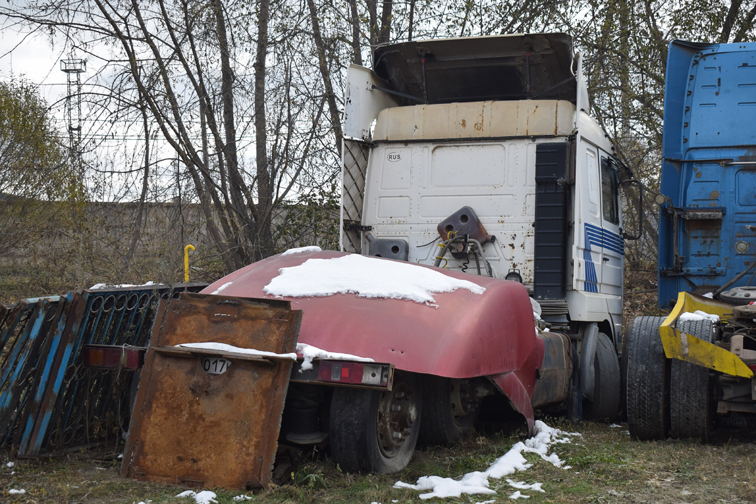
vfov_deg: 25.8
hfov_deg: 37.9
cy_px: 252
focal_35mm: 52
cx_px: 378
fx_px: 1102
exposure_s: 1/1250
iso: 400
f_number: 7.1
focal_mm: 35
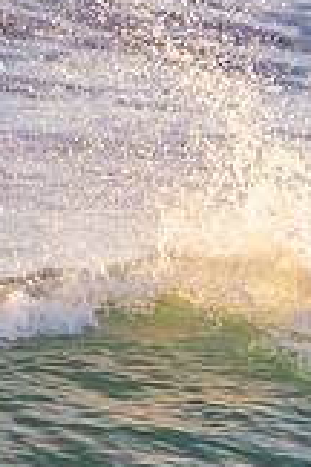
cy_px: 445
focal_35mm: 2223
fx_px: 28804
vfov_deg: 0.9
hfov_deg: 0.6
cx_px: 714
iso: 640
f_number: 5.6
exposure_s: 1/1000
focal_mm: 400
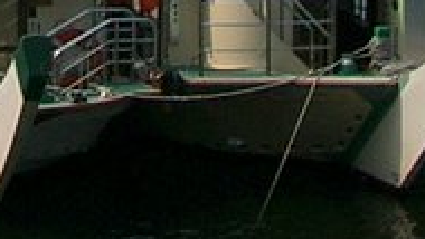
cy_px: -574
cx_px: -139
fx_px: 2311
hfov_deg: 10.3
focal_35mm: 205
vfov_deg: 5.4
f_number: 4.3
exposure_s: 1/640
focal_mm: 5.8
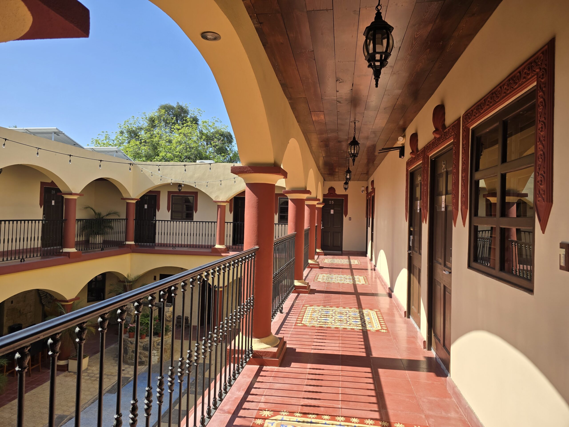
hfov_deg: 73.9
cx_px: 284
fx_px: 378
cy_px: 214
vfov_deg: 58.9
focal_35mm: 23
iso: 12
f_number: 1.7
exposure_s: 1/586
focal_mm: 6.3
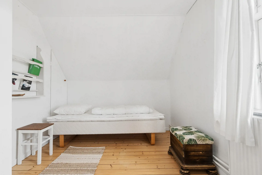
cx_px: 131
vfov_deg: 67.4
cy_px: 88
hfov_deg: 90.0
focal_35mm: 18
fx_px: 131
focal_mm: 12
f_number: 8
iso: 200
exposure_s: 1/25
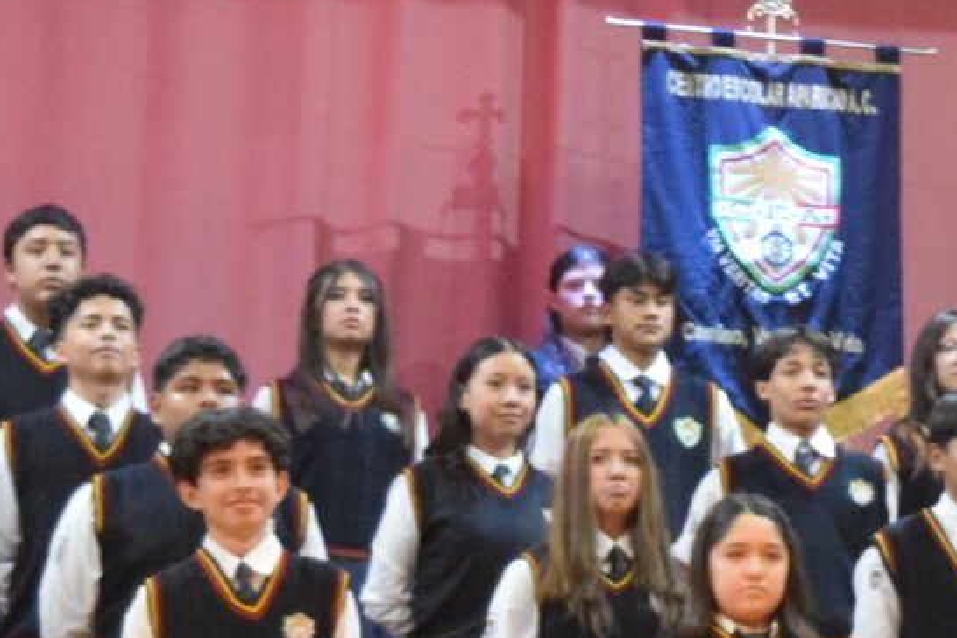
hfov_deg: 9.7
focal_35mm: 211
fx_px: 5609
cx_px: 1031
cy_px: 429
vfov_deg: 6.5
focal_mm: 40
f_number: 5
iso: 5600
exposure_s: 1/60
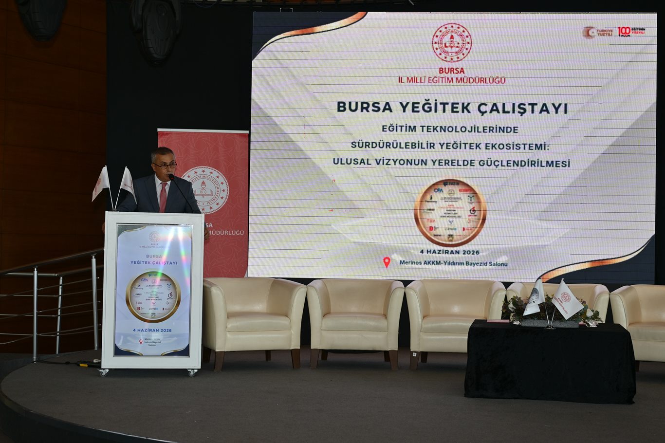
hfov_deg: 36.9
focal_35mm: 54
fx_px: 997
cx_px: 332
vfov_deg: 25.0
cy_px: 222
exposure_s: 1/200
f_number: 2.8
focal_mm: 36
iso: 100
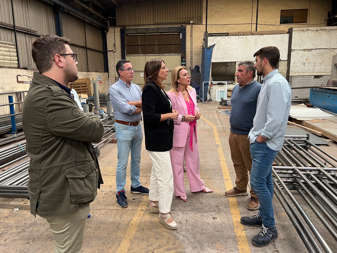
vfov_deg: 53.1
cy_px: 126
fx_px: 253
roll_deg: +0.7
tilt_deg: -10.2
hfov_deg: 67.3
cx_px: 168
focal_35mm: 26
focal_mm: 5.7
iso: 125
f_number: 1.5
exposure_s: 1/61
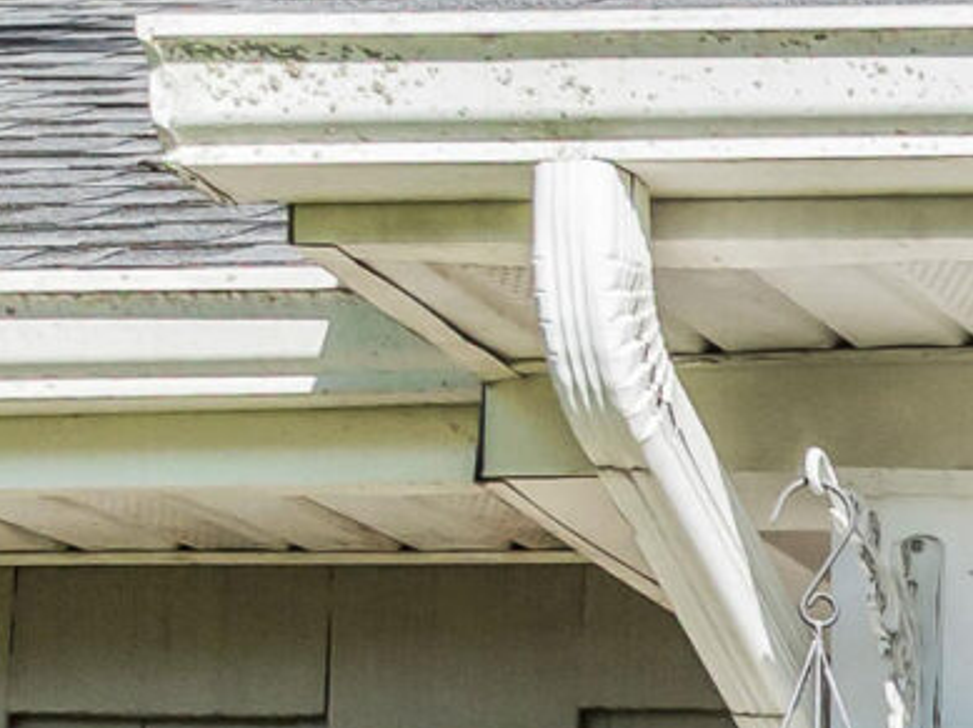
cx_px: 2539
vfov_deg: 8.5
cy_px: 1782
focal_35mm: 158
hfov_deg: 10.3
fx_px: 4437
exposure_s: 1/2000
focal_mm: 12.29
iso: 190
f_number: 2.8
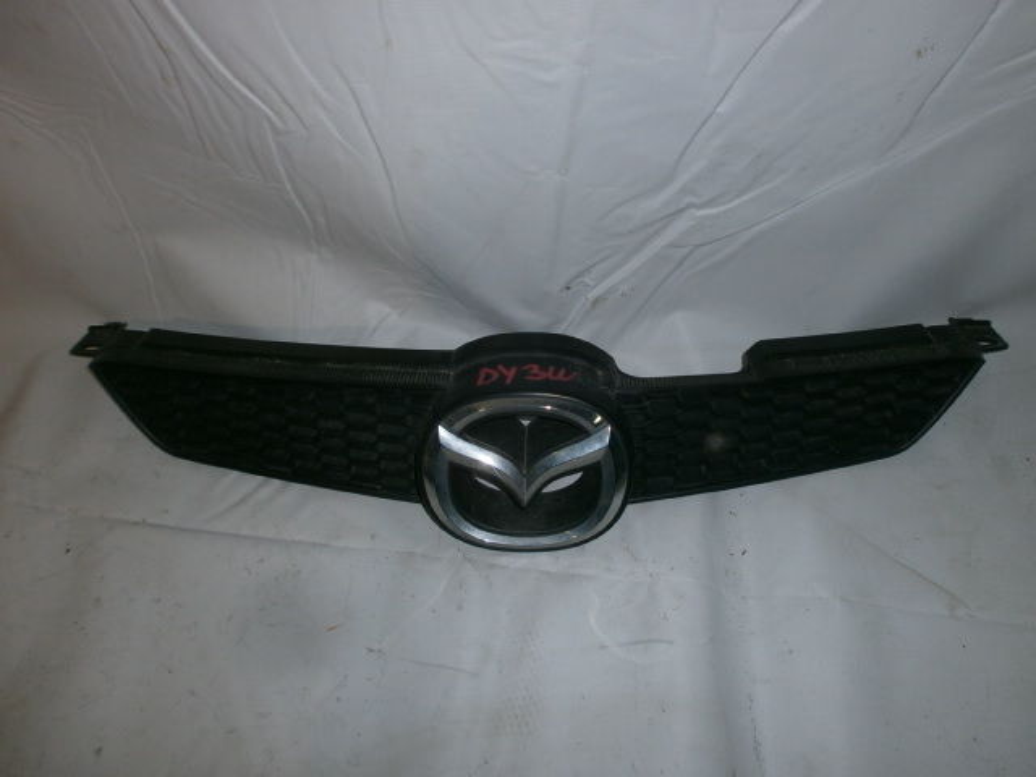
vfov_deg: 51.4
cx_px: 518
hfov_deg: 65.3
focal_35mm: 27
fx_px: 808
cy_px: 388
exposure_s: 1/30
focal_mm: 4.8
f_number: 2.9
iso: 125
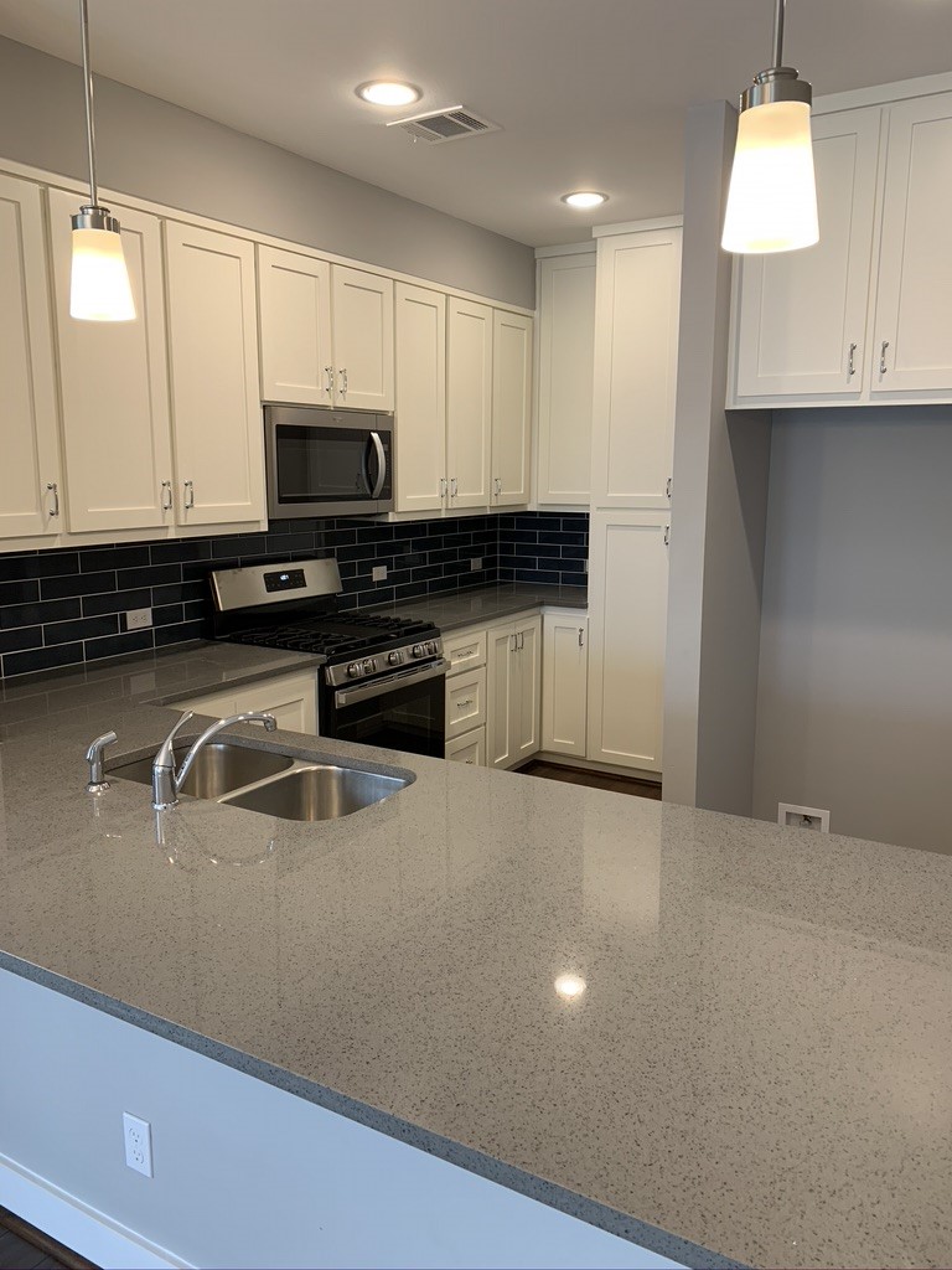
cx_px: 476
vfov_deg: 67.3
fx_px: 953
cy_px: 635
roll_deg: -0.1
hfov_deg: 53.1
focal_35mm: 26
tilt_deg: -7.7
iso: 80
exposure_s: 1/60
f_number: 1.8
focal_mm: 4.25
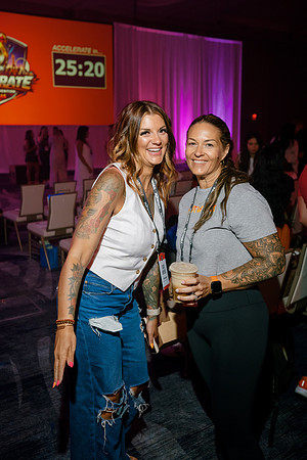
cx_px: 154
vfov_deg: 54.4
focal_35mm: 35
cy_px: 230
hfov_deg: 37.9
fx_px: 448
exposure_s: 1/160
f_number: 4
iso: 1250
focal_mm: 35
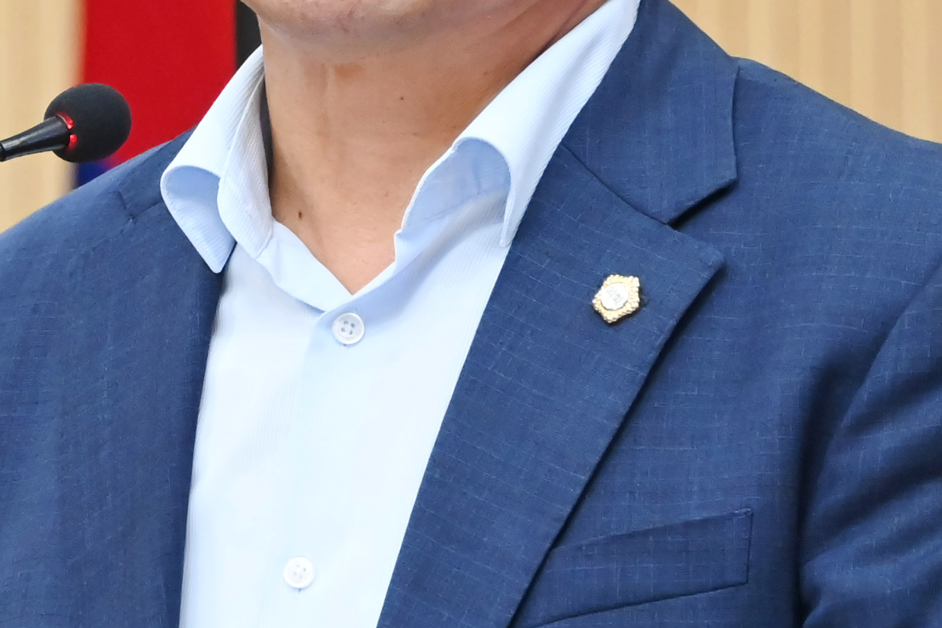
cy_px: 210
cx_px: 118
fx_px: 20092
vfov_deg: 1.8
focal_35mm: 768
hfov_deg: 2.7
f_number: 5.6
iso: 5000
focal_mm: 210
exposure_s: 1/200
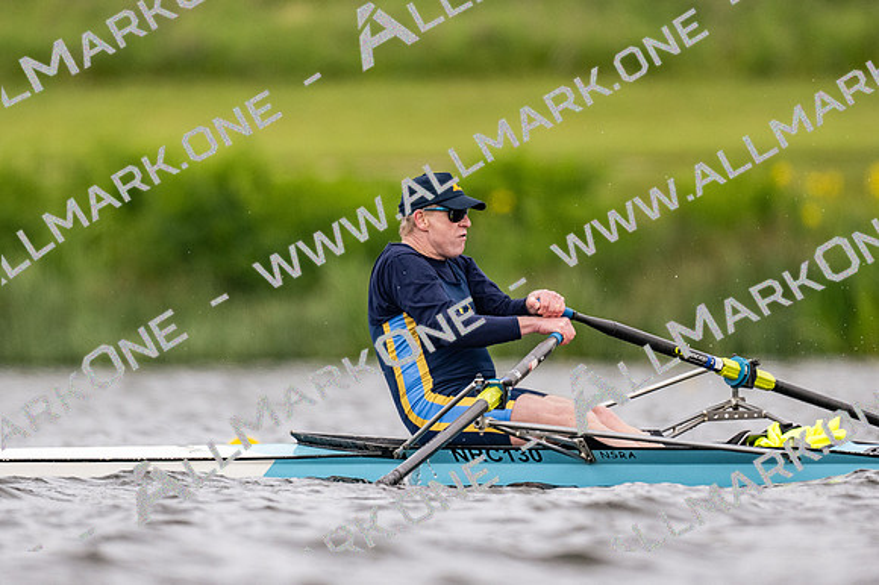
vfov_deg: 1.5
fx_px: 21962
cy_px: 292
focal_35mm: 900
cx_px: 440
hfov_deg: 2.3
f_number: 4
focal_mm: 600
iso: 900
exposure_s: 1/2500
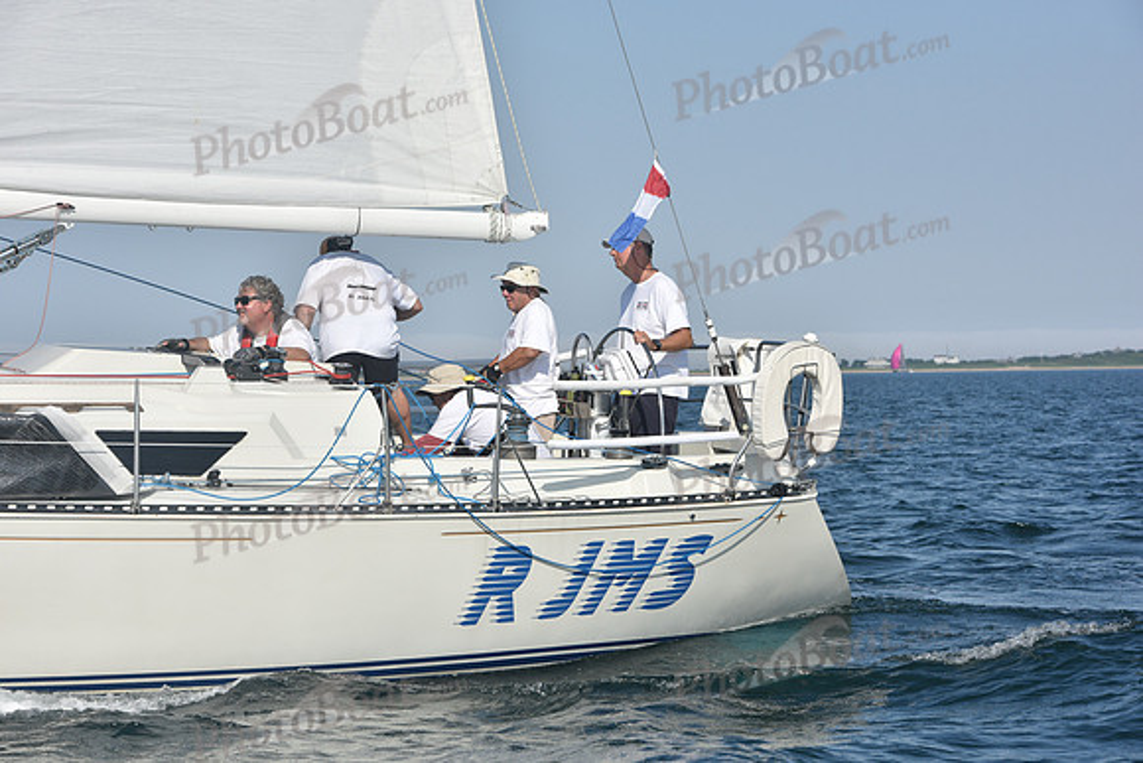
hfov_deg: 17.6
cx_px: 572
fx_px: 3684
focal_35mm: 116
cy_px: 382
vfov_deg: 11.8
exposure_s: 1/1250
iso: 320
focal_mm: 116
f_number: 10
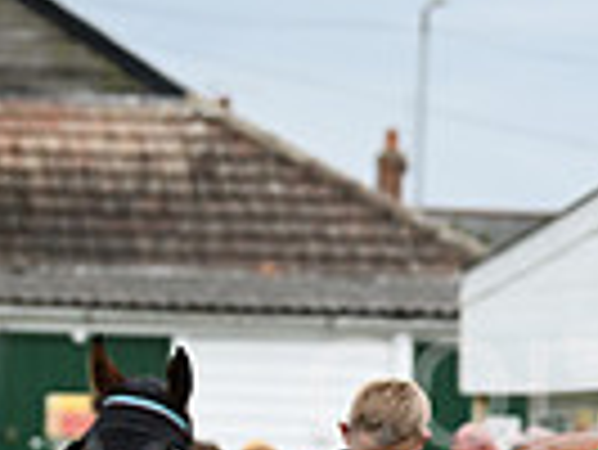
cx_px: 895
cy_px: 668
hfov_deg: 4.5
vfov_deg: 3.4
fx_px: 7625
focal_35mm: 441
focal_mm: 105
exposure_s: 1/3200
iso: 1250
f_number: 4
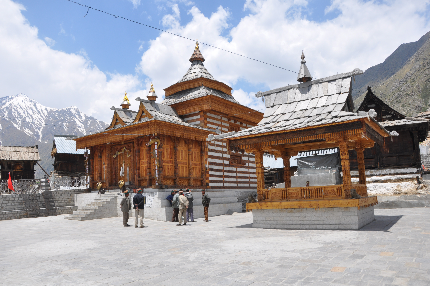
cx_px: 215
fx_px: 322
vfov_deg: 47.8
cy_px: 143
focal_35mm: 27
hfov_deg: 67.4
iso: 200
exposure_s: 1/200
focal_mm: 18
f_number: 14
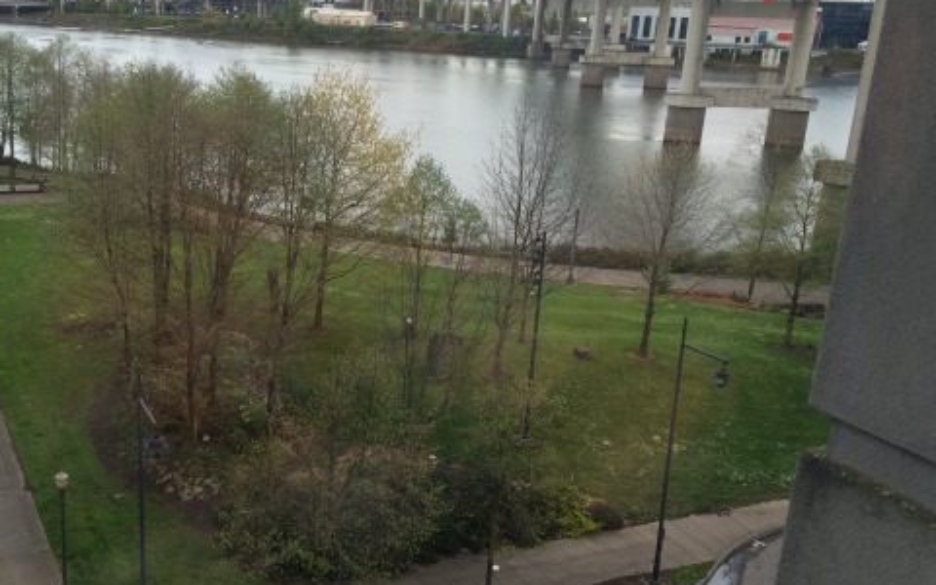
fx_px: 1046
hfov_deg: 47.6
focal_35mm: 41
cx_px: 328
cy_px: 345
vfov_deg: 31.2
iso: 32
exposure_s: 1/140
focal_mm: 4.15
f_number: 2.2
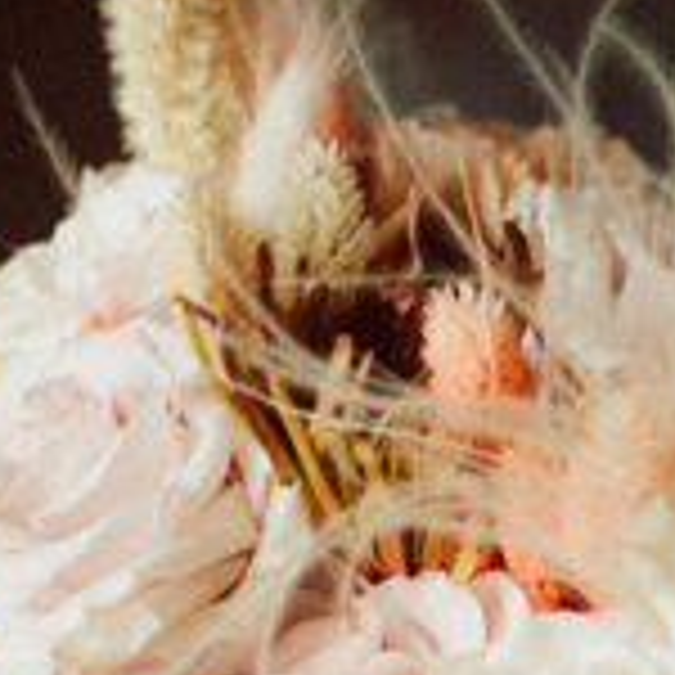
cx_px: 1377
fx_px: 12266
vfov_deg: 3.1
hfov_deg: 3.1
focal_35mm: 556
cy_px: 662
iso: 800
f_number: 2
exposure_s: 1/1600
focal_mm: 85
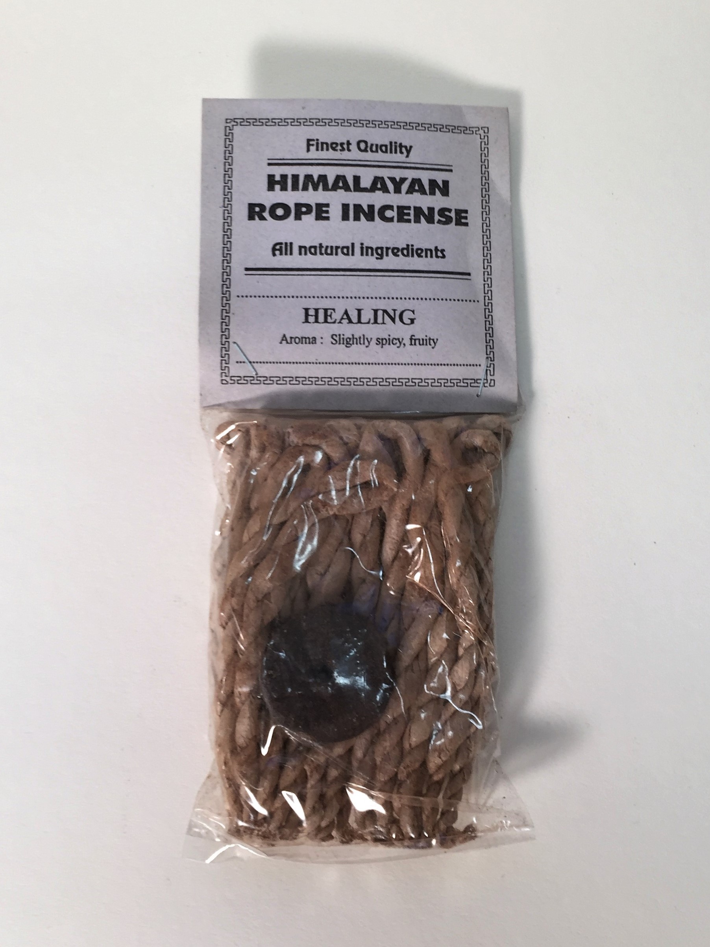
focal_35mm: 29
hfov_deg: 48.2
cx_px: 355
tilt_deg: -80.2
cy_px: 474
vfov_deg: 61.7
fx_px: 793
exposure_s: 1/50
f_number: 2.2
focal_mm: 4.15
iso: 32
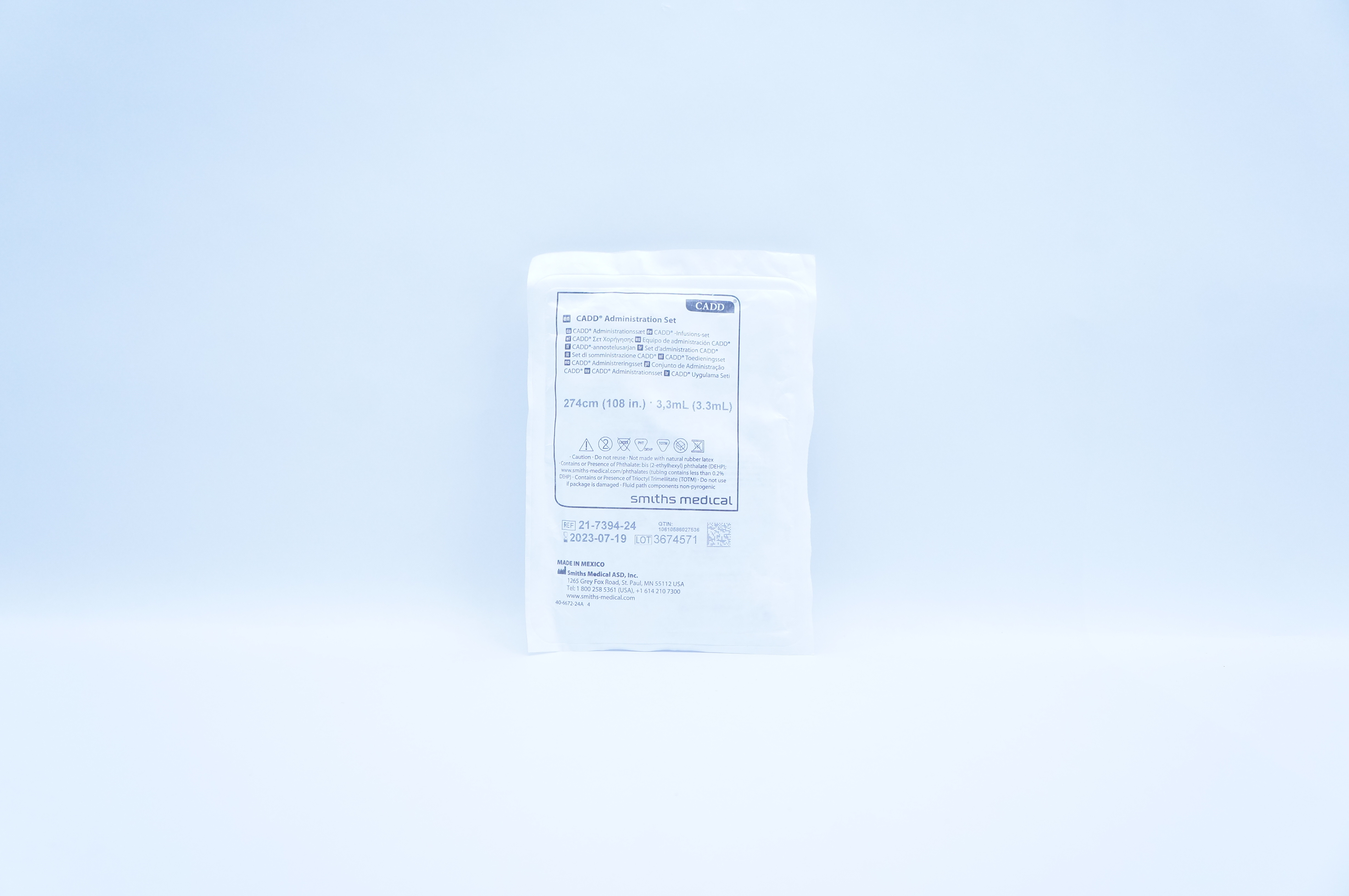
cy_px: 448
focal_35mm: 33
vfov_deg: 39.9
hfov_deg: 57.3
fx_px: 1235
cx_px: 674
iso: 800
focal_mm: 22
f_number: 4.5
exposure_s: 1/200
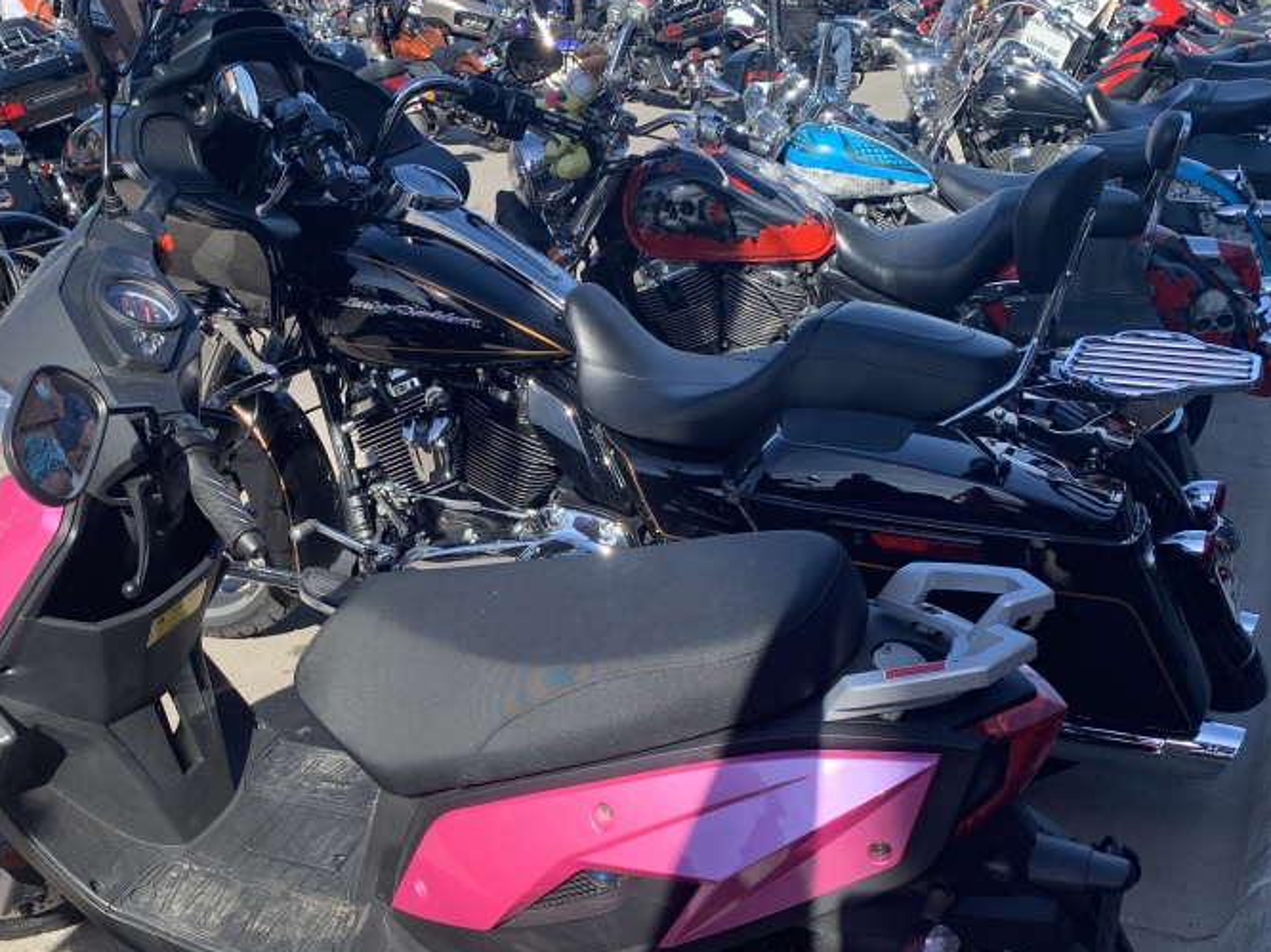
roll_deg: +2.3
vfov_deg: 35.8
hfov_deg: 46.7
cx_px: 546
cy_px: 591
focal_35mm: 40
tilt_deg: -21.0
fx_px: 1468
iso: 25
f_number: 1.8
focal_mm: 4.25
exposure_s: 1/759
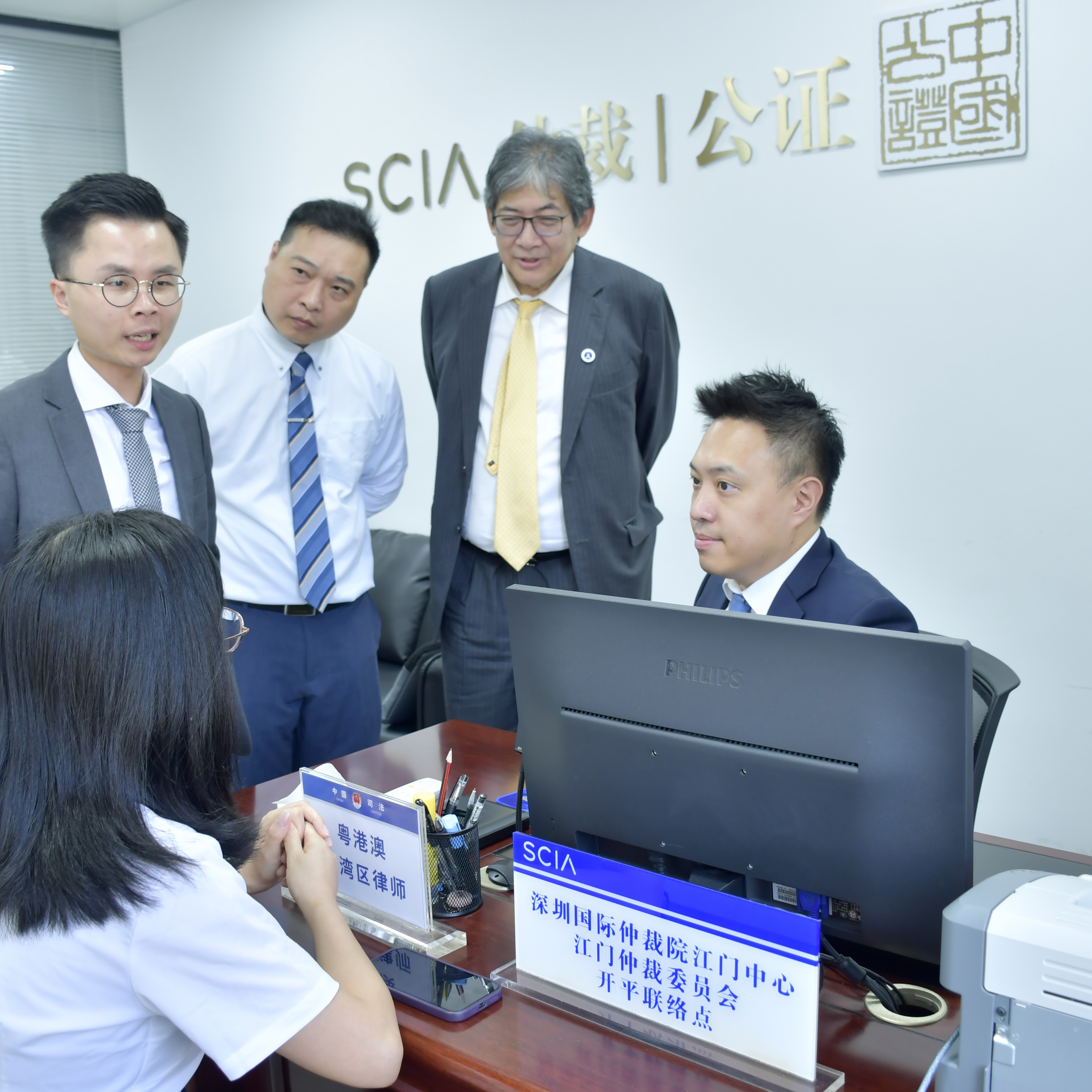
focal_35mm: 35
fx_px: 1249
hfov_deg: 47.2
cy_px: 546
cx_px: 522
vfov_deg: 47.2
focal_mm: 18
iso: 200
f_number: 3.5
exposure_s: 1/50
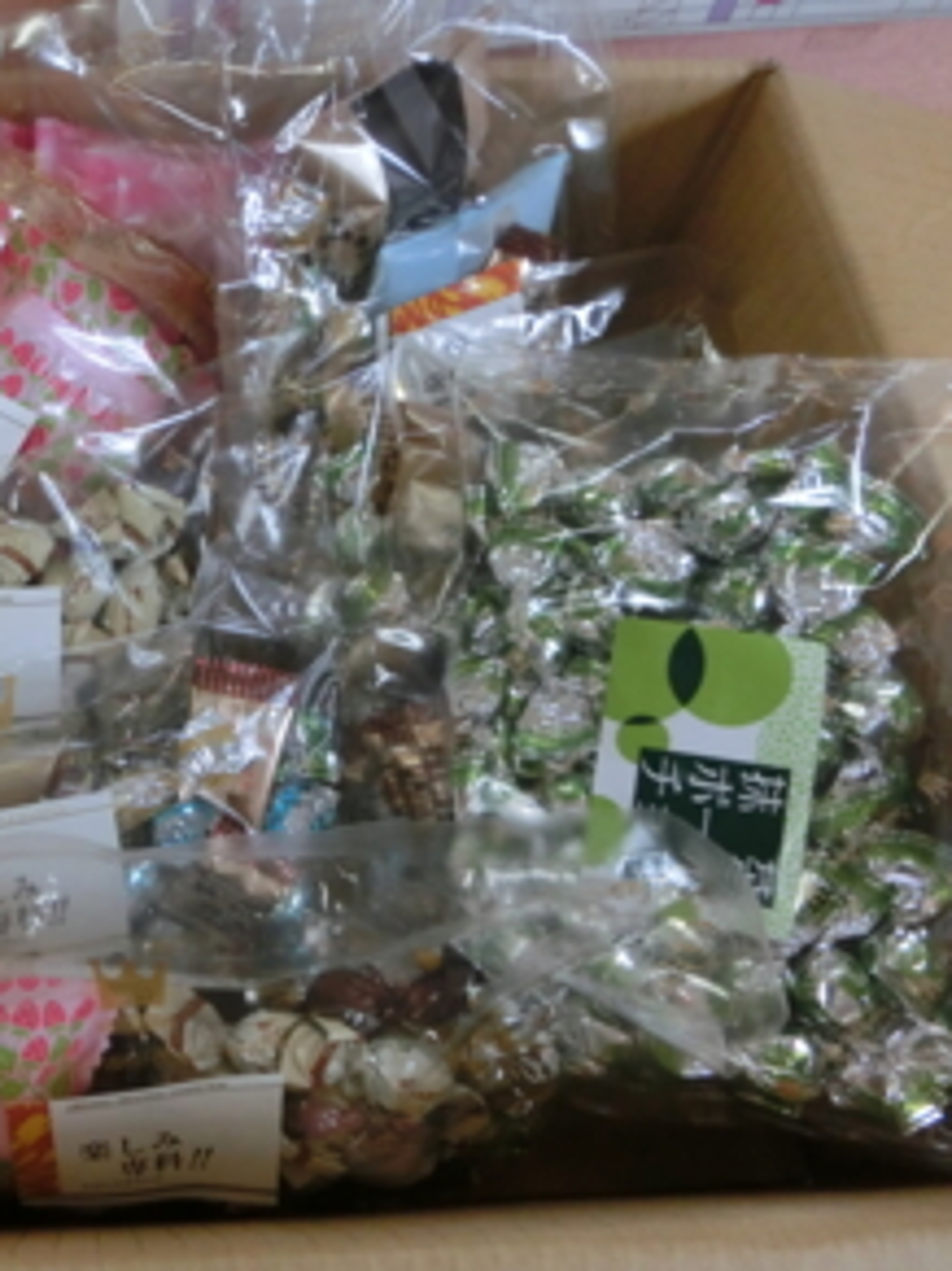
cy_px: 646
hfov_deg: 39.6
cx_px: 83
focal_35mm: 33
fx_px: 1211
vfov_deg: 55.4
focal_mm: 4.24
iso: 400
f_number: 3
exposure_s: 1/125
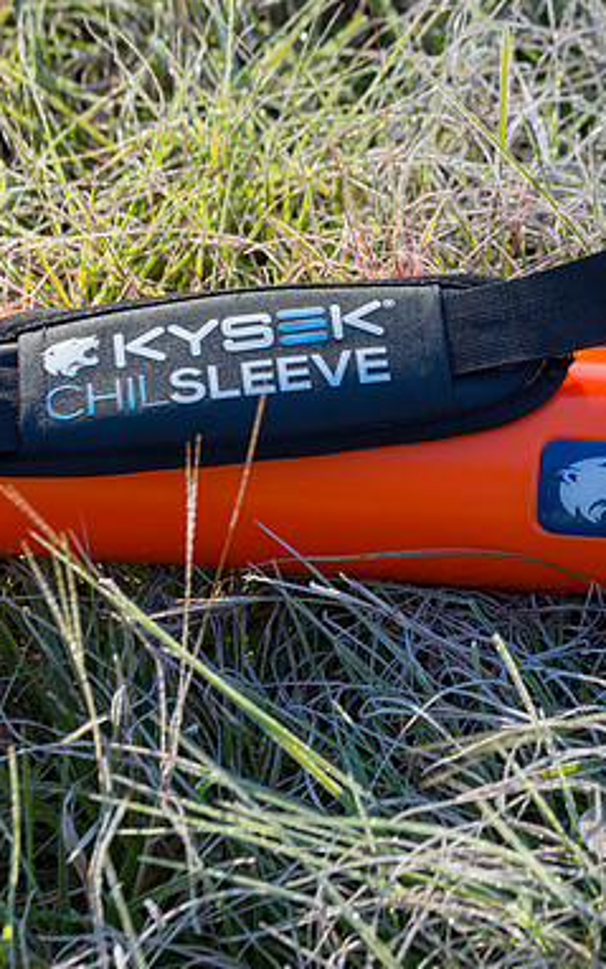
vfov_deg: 14.2
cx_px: 467
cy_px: 484
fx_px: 3882
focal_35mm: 147
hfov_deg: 8.9
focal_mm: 95
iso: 800
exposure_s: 1/500
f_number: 7.1
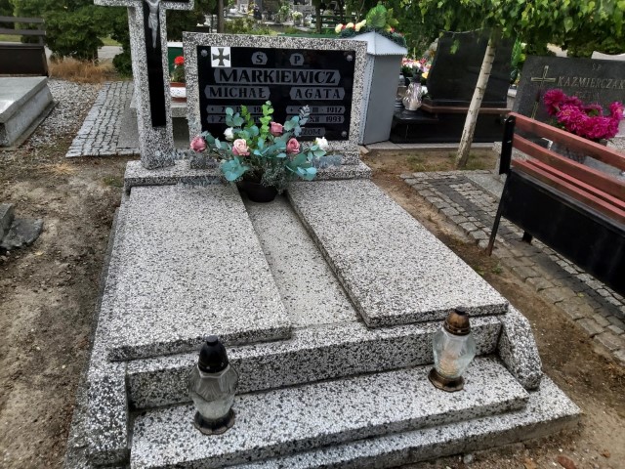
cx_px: 312
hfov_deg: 67.3
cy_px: 234
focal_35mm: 26
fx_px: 469
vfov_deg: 53.1
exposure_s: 1/1334
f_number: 1.7
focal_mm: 3.92
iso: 64
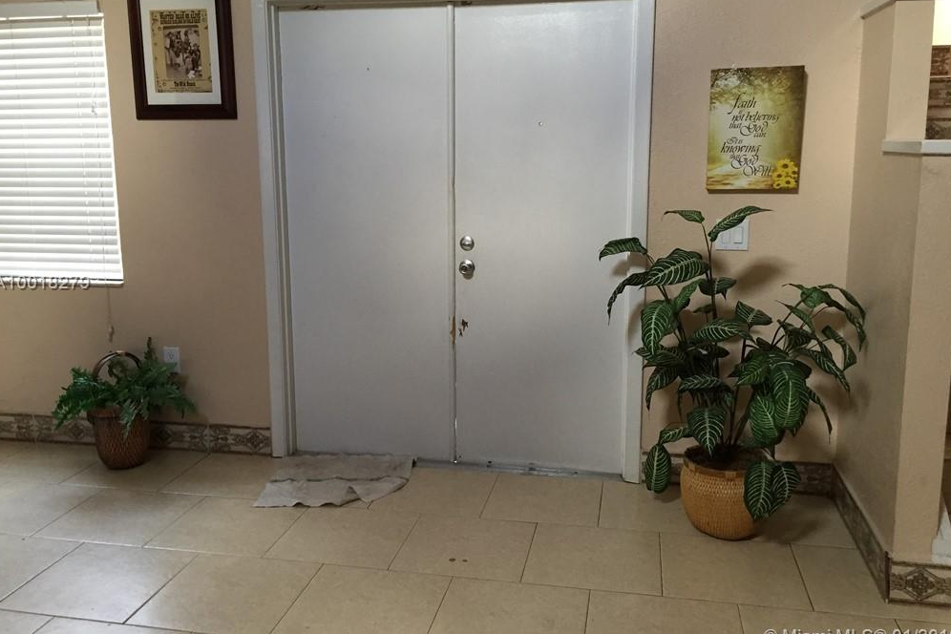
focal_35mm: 31
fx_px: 819
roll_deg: -0.1
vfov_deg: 42.3
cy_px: 284
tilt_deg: -9.8
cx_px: 479
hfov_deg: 60.3
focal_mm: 4.15
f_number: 2.2
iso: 125
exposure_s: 1/30
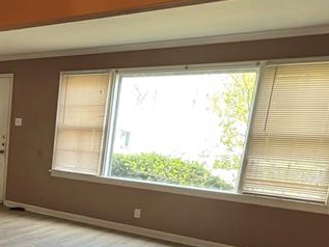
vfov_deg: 33.0
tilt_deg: -13.1
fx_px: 399
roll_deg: -1.4
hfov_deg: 34.6
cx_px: -76
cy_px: 211
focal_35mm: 42
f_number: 1.8
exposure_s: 1/120
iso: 200
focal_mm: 1.57
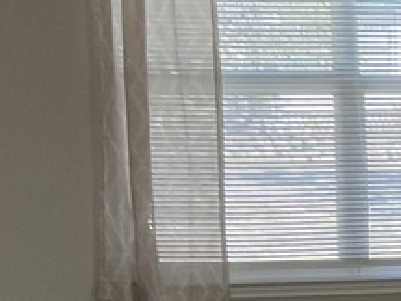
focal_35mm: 193
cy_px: 546
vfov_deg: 7.5
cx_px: 698
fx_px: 2236
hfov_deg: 9.8
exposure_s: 1/60
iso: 40
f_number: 1.8
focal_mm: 3
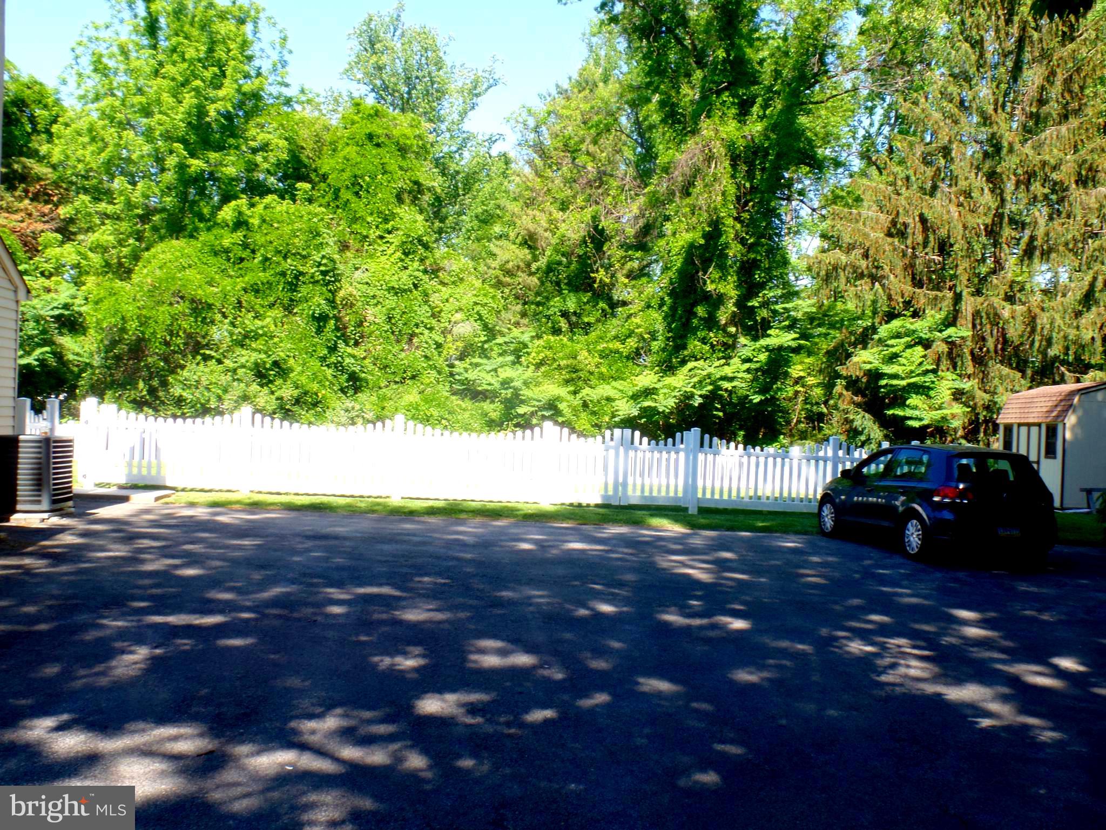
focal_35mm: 35
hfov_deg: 52.6
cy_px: 415
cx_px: 553
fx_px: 1118
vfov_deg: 40.7
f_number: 8.6
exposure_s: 1/30
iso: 80
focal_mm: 6.2
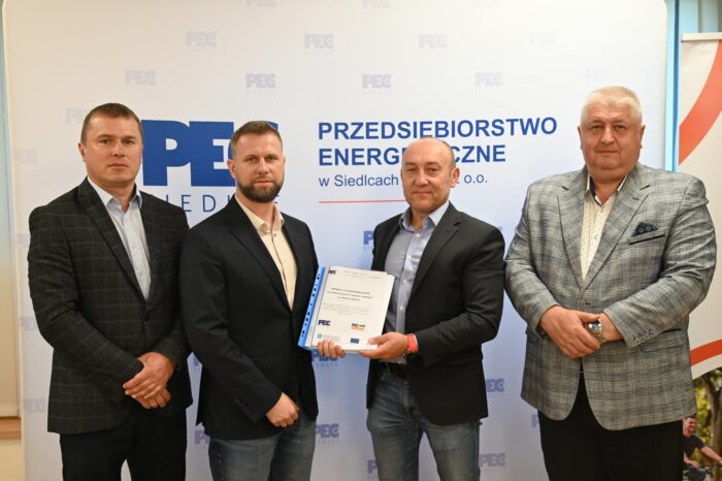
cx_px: 361
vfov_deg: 35.9
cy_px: 240
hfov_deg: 51.9
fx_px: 742
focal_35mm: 37
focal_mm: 37
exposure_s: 1/125
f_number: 4
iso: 800
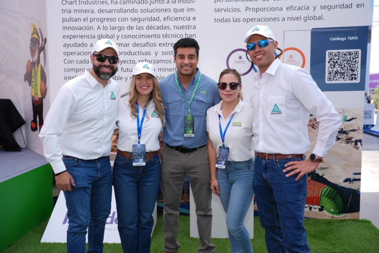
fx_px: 368
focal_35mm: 35
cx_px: 190
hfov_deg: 54.4
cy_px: 126
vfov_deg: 37.8
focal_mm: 35
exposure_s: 1/200
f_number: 5
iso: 80
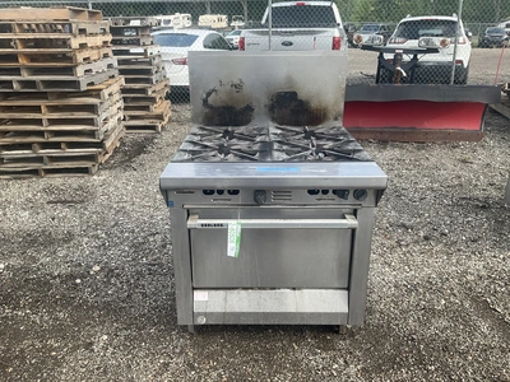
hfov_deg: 61.7
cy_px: 191
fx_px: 427
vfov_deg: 48.2
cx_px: 255
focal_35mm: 29
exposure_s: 1/574
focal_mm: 3
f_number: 1.8
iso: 25
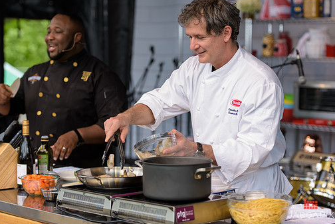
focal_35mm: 99
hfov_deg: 20.6
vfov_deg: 13.8
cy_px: 104
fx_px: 921
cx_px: 158
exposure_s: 1/800
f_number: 3.2
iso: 250
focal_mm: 86
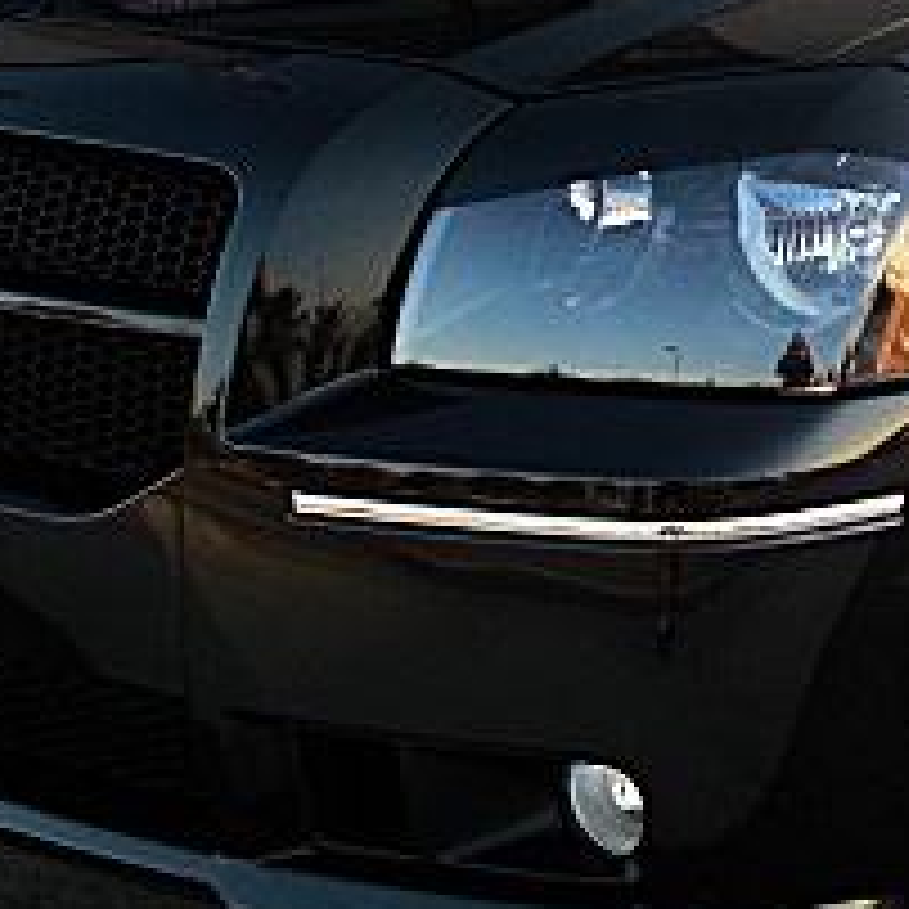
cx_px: 904
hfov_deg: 16.9
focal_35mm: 101
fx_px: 3001
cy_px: 288
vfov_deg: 17.2
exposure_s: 1/80
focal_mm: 6.3
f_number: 2.8
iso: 50
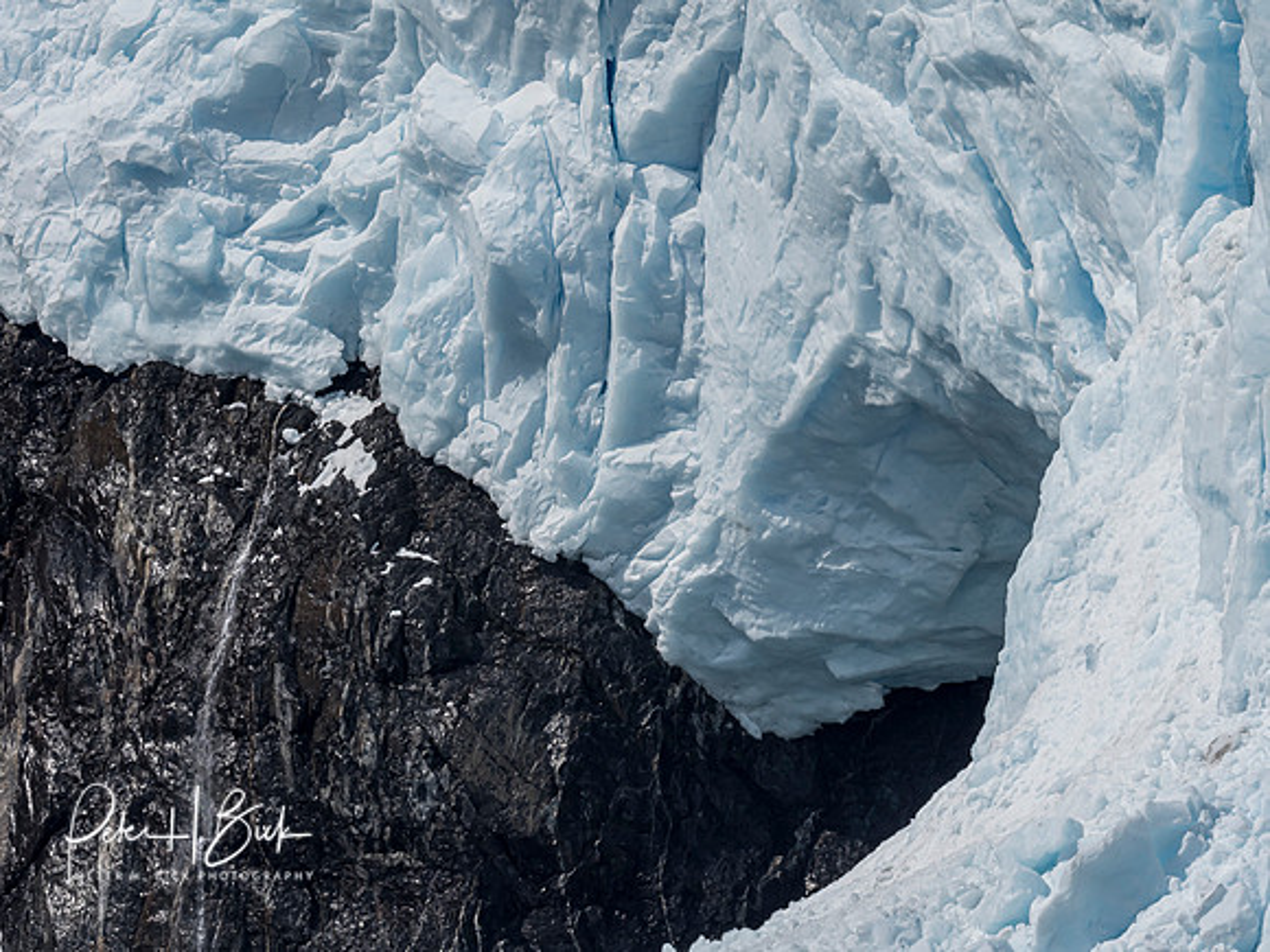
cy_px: 476
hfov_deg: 3.3
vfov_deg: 2.5
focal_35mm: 601
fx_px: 22050
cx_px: 635
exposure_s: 1/1000
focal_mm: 300
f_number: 11
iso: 400
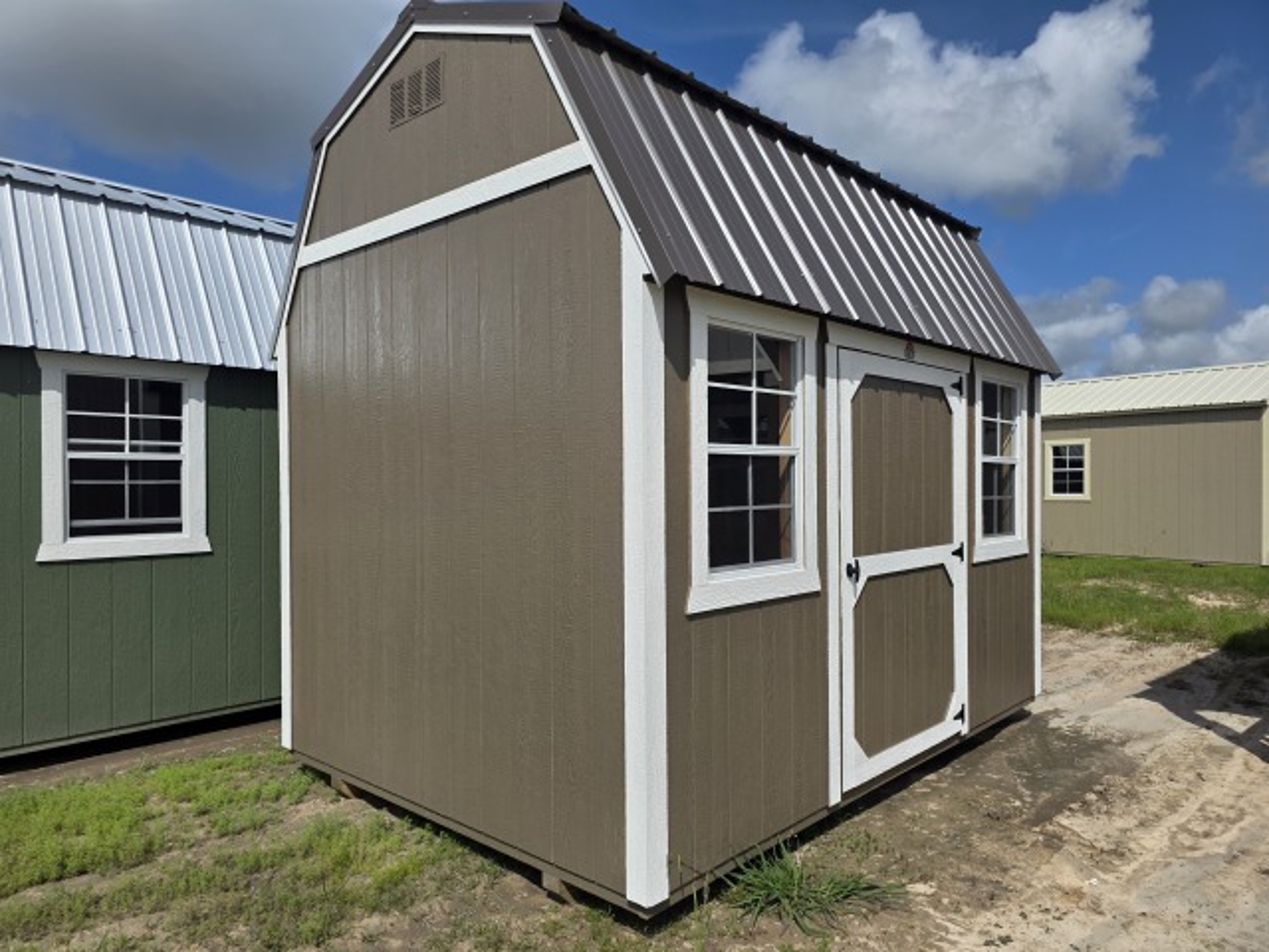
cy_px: 476
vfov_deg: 58.9
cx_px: 634
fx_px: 843
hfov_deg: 73.9
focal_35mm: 23
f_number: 1.7
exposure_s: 1/7944
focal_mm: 6.3
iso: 64
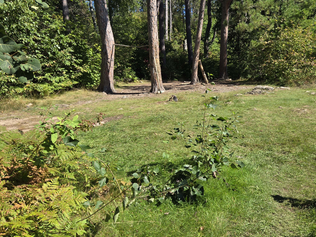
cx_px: 191
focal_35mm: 31
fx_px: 283
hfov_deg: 57.9
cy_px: 104
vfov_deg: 45.4
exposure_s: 1/1114
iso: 25
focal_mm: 5.4
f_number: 1.8
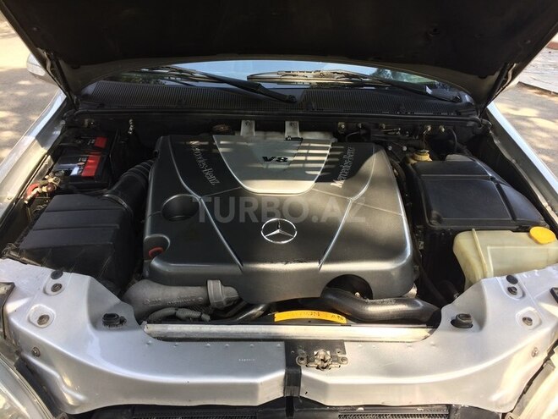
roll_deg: -2.4
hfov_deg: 61.7
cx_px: 279
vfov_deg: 48.2
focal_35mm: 29
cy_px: 210
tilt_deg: -26.5
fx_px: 467
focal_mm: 4.15
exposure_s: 1/133
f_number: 2.2
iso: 32
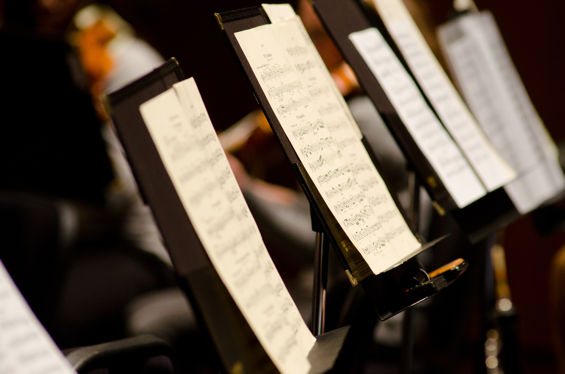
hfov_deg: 7.6
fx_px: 4229
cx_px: 282
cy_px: 187
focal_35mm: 270
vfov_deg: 5.1
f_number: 4
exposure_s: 1/400
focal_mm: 180
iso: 800
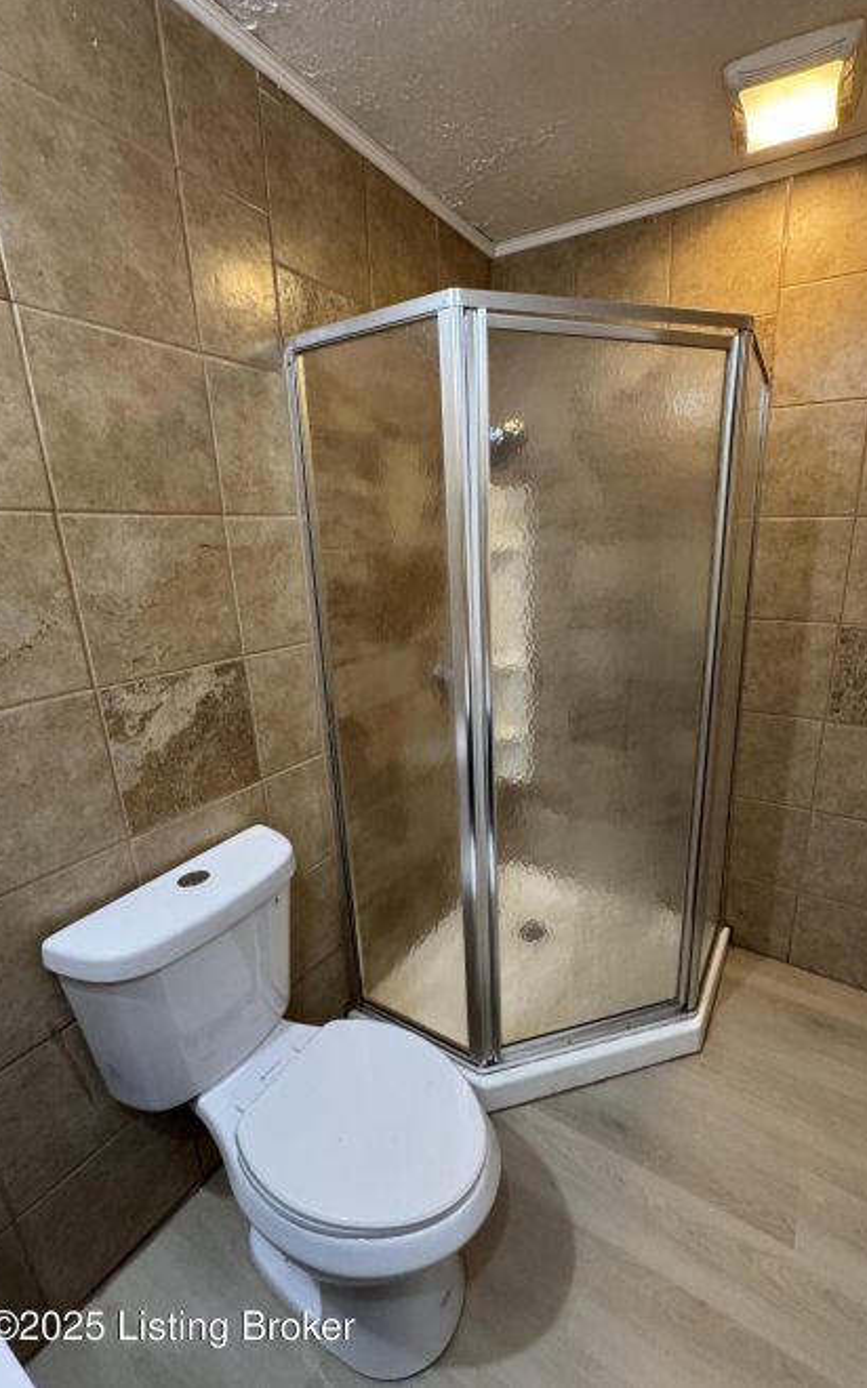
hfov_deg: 74.1
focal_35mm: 15
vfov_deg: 101.5
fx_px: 568
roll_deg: +0.3
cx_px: 511
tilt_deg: -15.1
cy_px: 689
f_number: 2.2
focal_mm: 2.22
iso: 500
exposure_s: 1/60
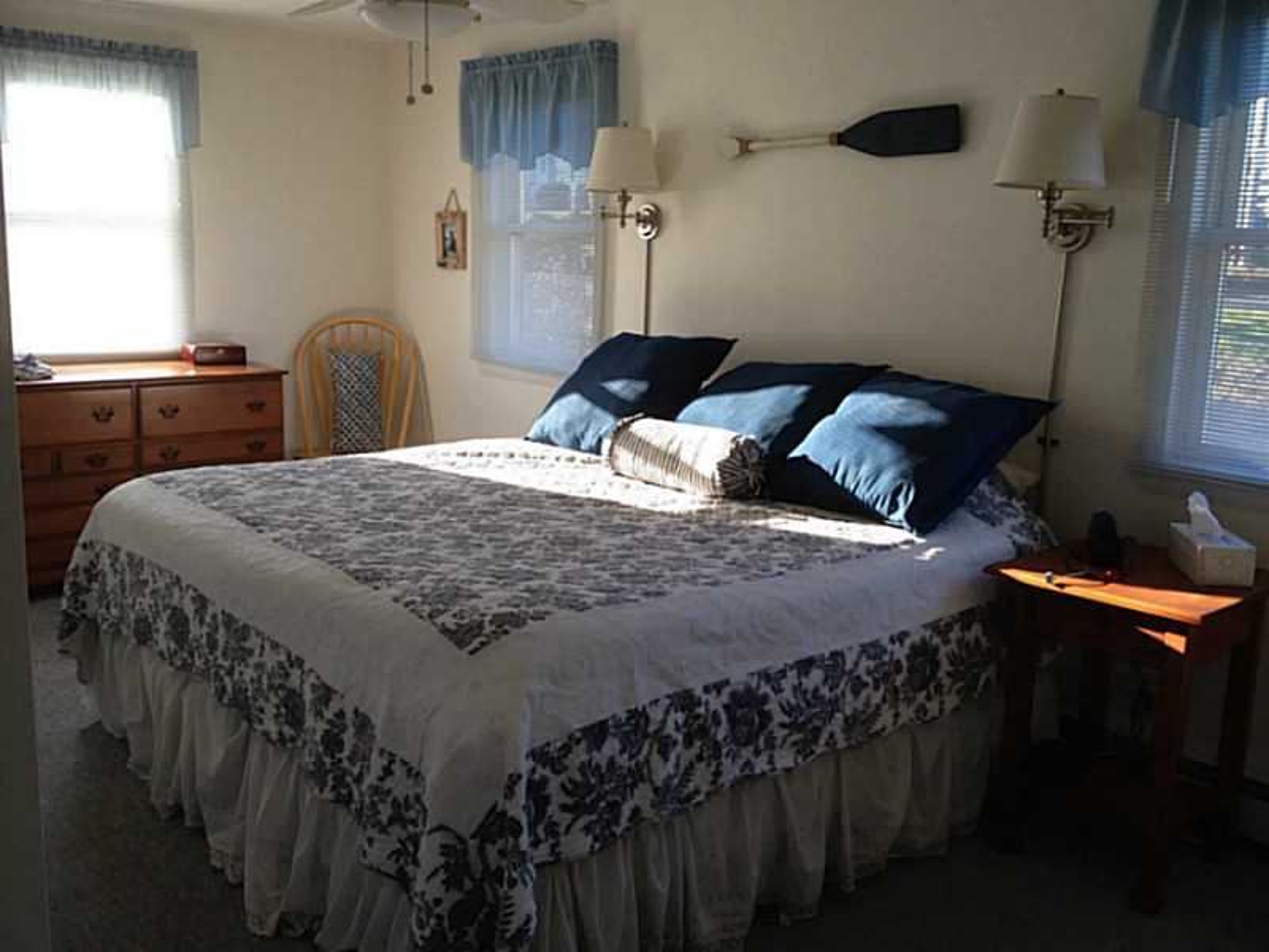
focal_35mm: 35
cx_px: 634
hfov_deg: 52.6
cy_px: 476
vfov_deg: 40.7
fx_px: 1283
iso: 64
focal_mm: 4.28
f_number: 2.4
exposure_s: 1/60
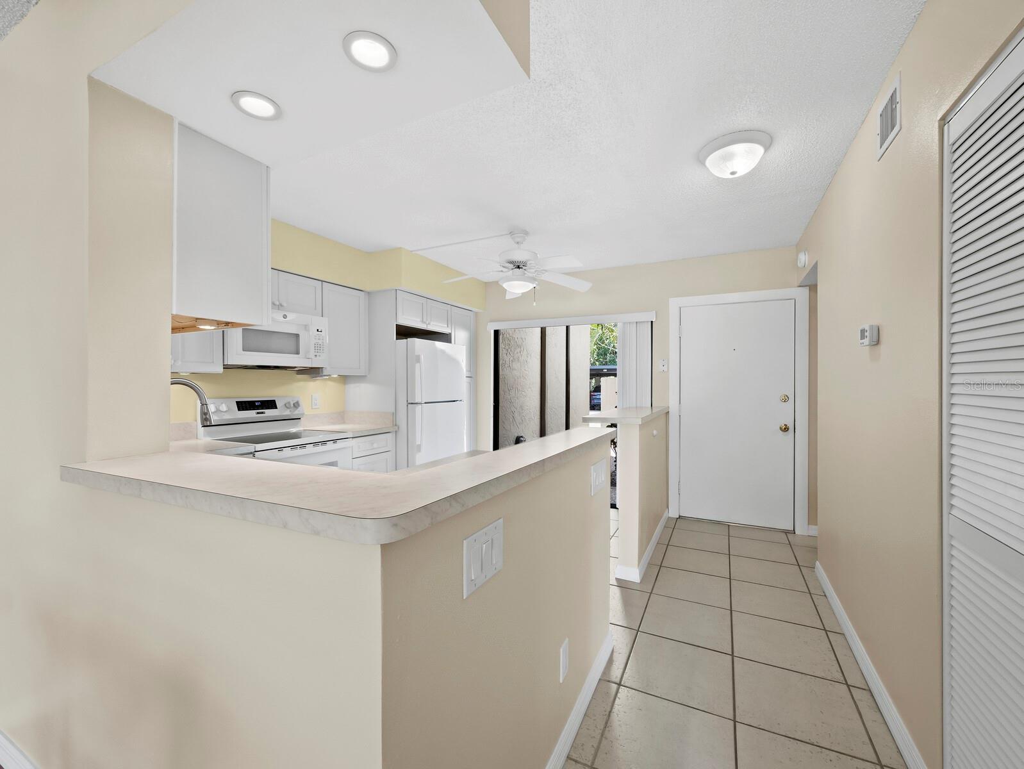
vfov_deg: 85.7
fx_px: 414
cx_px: 512
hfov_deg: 102.0
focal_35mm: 14
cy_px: 384
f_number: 11
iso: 400
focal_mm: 7
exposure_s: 1/3
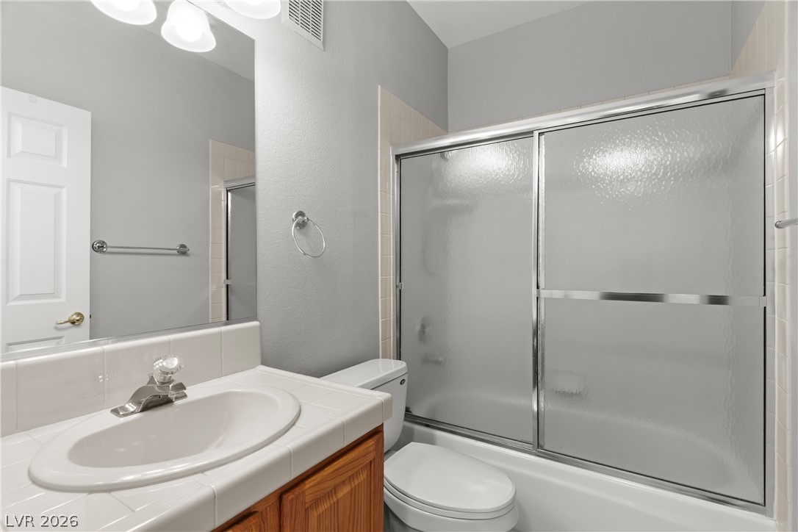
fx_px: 377
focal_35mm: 17
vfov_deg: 70.4
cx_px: 399
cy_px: 266
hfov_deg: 93.3
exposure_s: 1/2.5
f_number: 8
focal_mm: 17
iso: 400
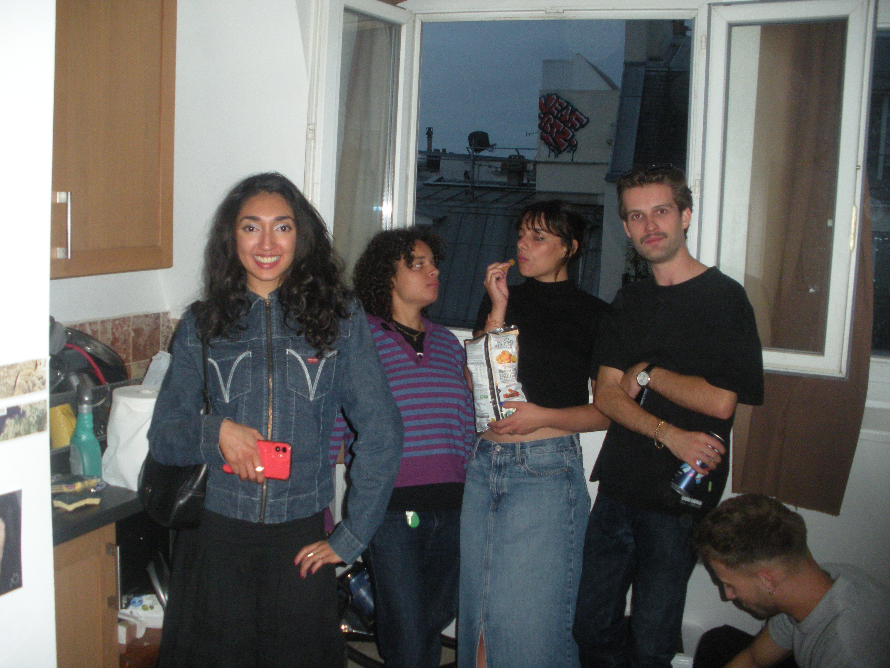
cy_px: 334
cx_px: 445
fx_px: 926
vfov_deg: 39.7
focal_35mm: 36
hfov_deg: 51.4
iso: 323
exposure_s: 1/60
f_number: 3.5
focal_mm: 6.3
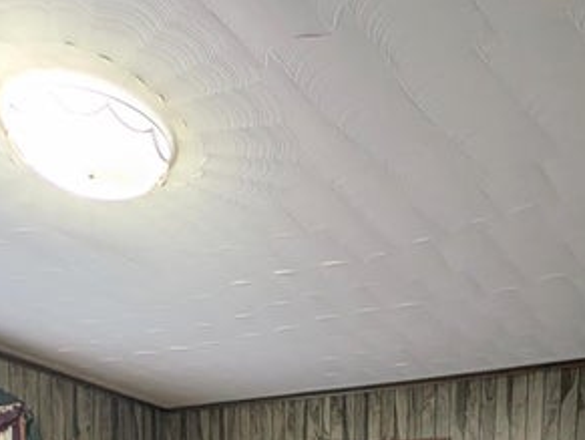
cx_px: 366
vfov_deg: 28.5
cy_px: 641
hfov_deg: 52.0
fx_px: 592
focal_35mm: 35
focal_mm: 2.23
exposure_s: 1/24
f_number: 1.95
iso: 42
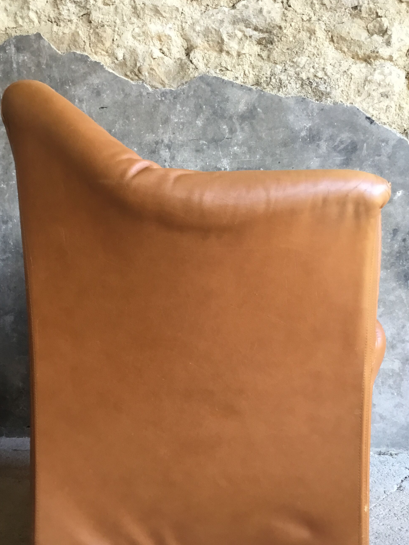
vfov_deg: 47.6
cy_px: 320
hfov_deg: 36.8
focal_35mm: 39
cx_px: 199
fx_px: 614
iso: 100
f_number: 2.4
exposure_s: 1/33
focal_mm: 3.3
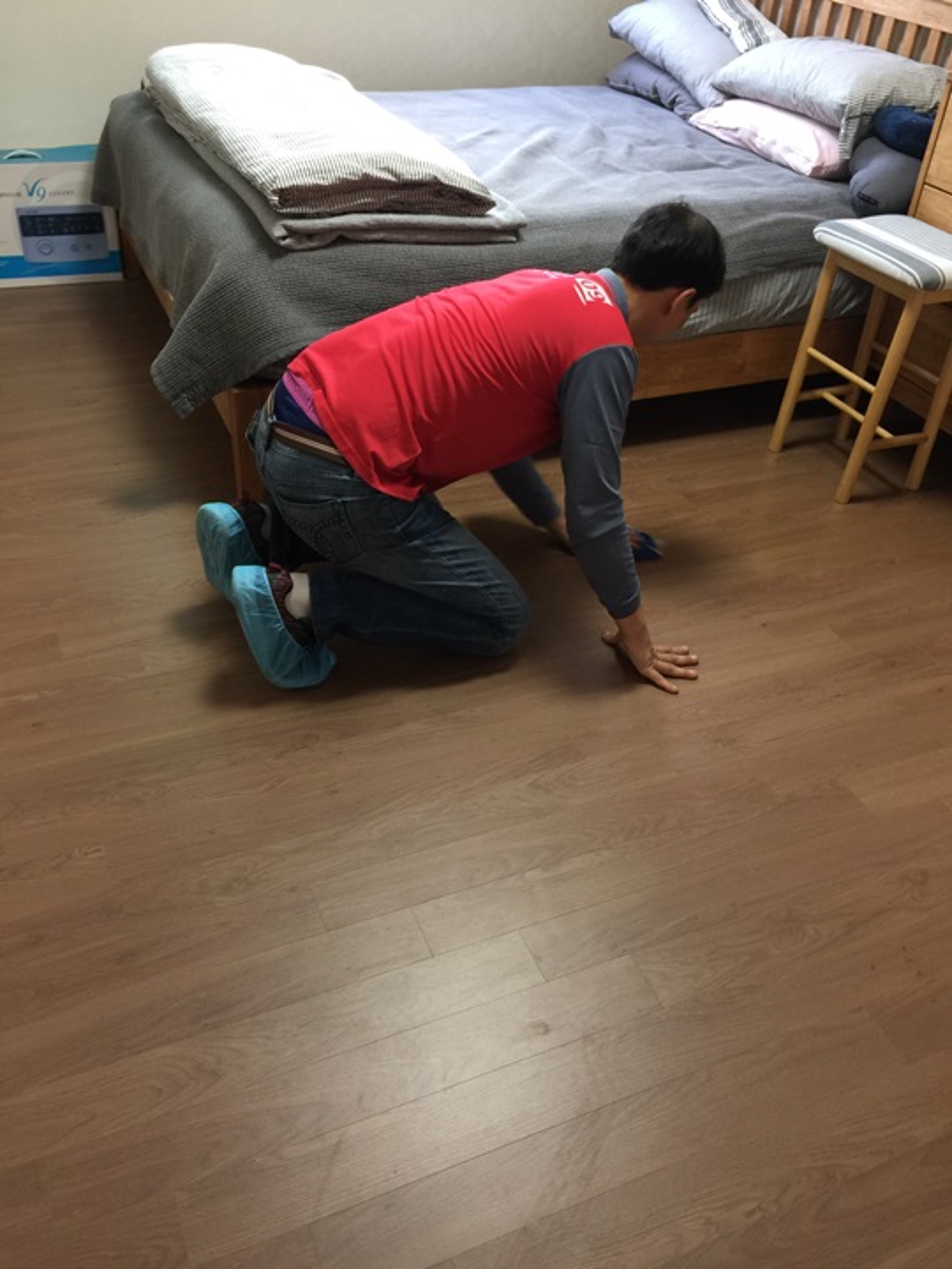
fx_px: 1063
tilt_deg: -36.4
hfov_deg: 48.2
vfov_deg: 61.7
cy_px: 634
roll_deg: -3.7
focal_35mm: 29
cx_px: 476
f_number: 2.2
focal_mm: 4.15
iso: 40
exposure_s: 1/15
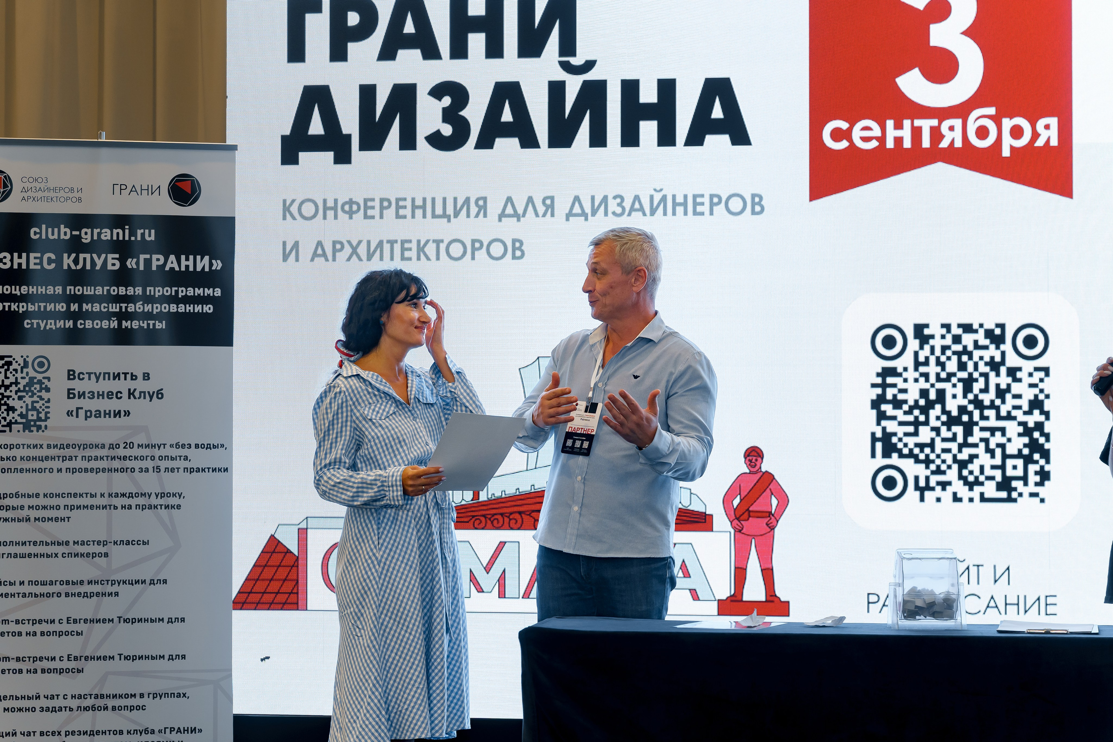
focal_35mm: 82
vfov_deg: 16.7
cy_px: 371
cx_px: 556
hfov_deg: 24.8
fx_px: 2535
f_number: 4
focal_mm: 82
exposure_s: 1/125
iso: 1000
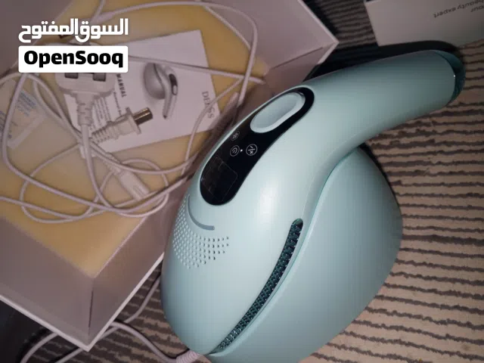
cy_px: 182
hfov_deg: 65.3
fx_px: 378
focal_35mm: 27
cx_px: 242
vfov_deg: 51.4
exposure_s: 1/60
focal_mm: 4.19
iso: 317
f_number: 1.6
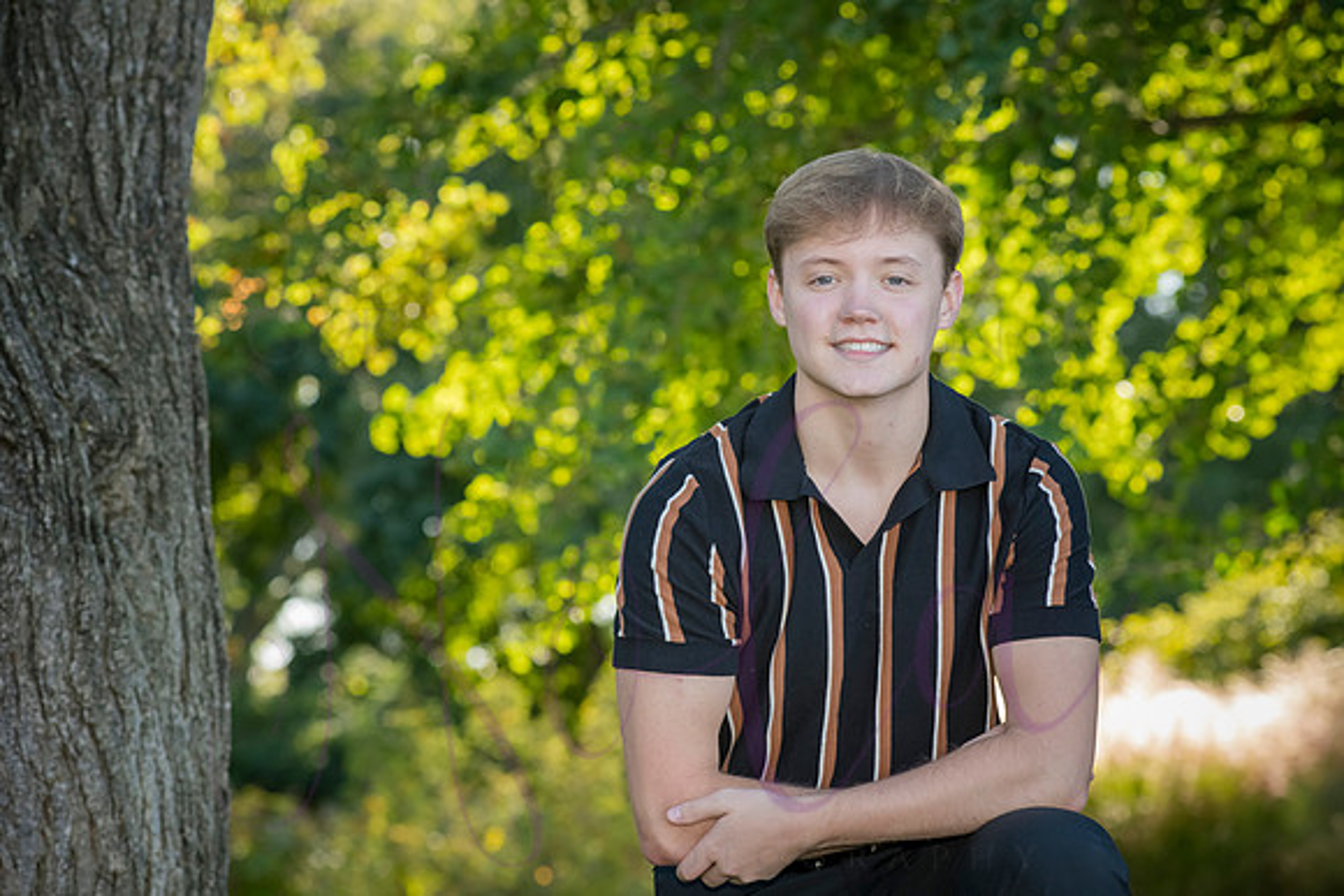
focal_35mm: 125
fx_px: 4668
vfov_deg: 11.0
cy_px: 448
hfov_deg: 16.4
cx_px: 672
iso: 800
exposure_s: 1/320
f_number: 7.1
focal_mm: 125
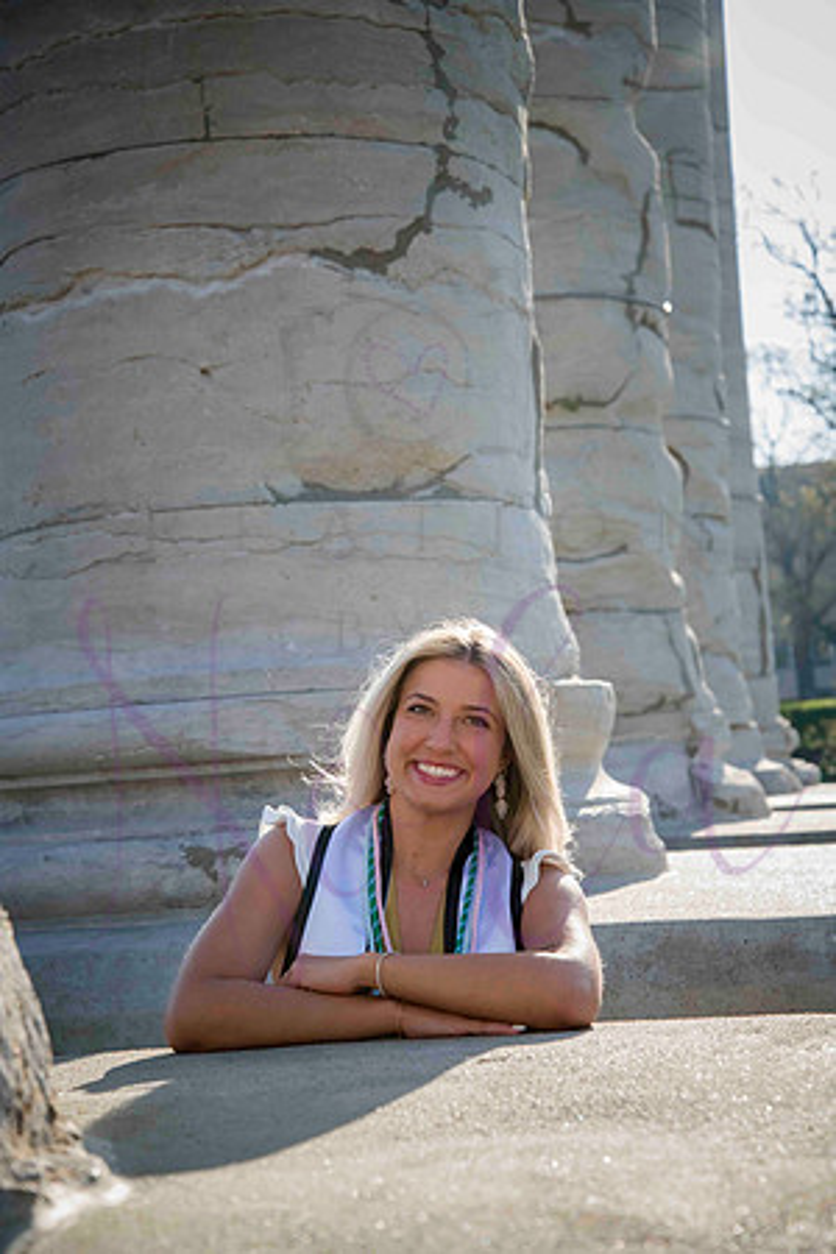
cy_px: 627
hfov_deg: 18.9
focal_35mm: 72
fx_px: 2508
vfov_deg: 28.1
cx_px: 418
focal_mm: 72
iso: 500
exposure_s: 1/640
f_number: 7.1
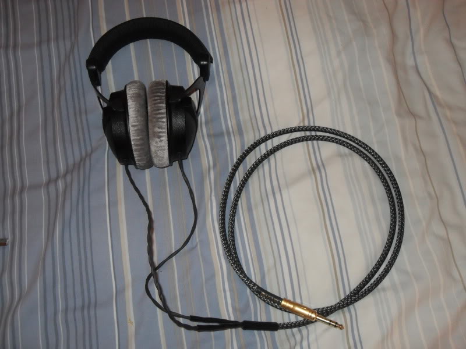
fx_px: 471
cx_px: 233
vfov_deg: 40.7
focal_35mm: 35
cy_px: 174
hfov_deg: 52.6
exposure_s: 1/45
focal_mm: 6.2
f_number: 2.8
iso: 200
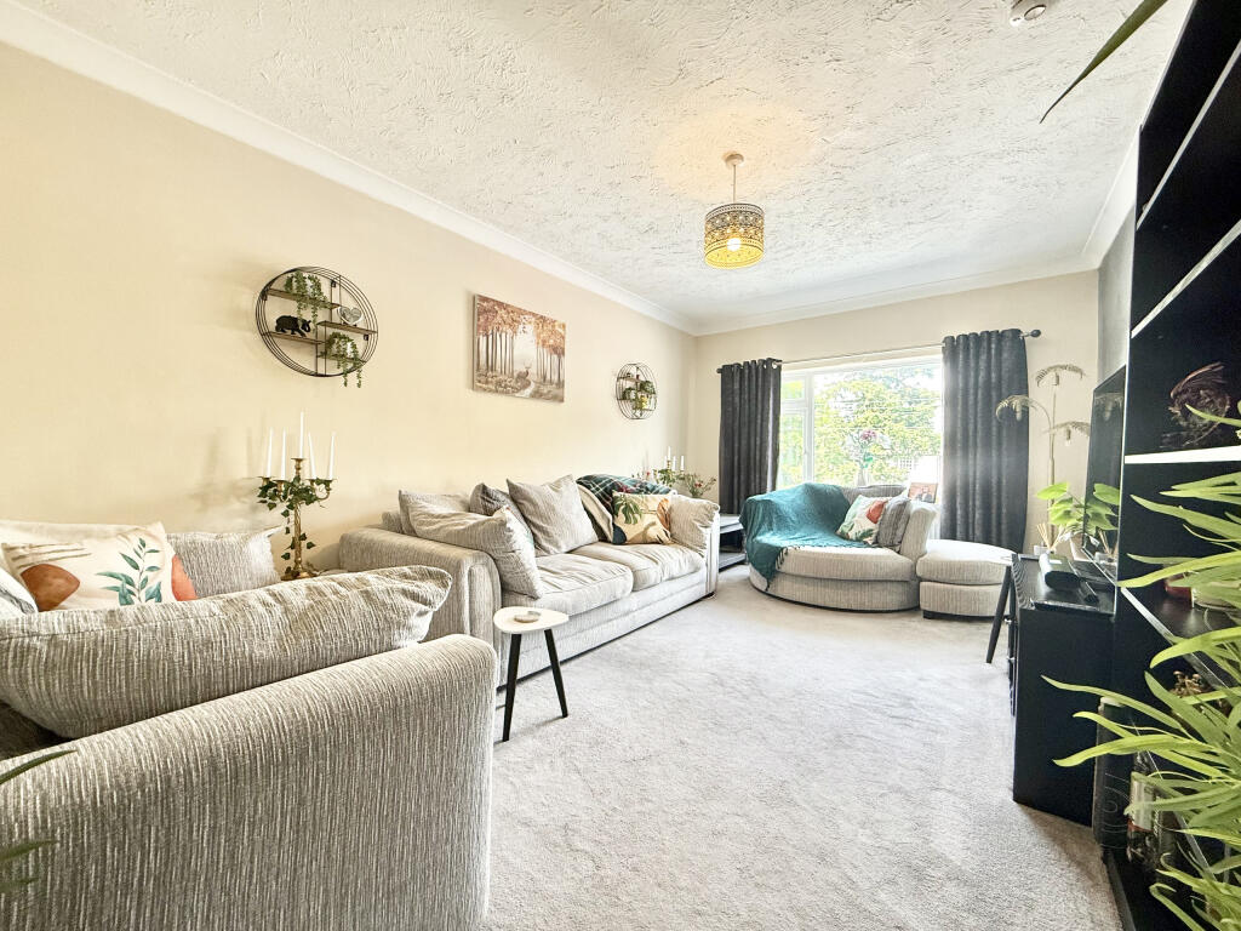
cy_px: 466
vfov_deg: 85.7
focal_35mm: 14
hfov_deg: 102.1
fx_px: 502
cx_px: 620
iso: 160
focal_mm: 2.22
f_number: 2.2
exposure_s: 1/100
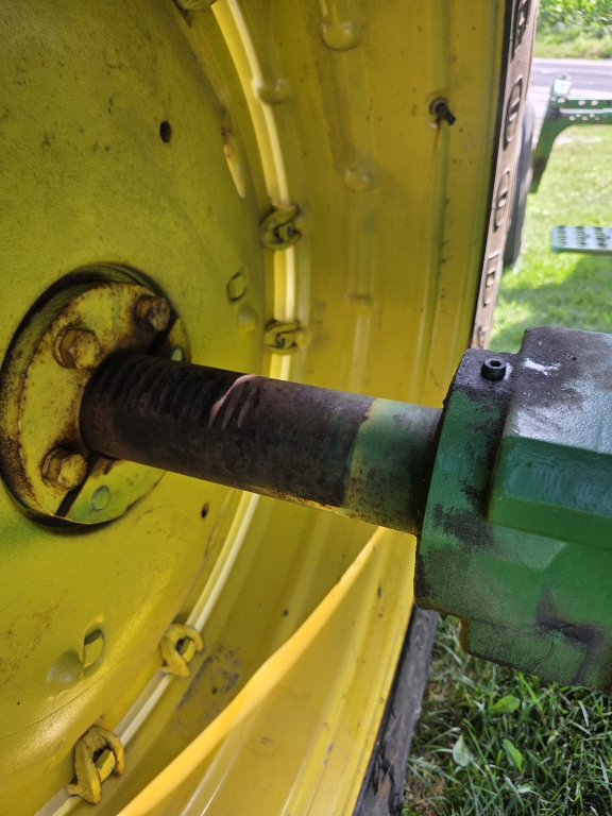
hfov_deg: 58.9
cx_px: 306
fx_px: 542
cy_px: 408
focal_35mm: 23
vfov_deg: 73.9
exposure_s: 1/359
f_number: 1.7
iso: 40
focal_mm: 6.3
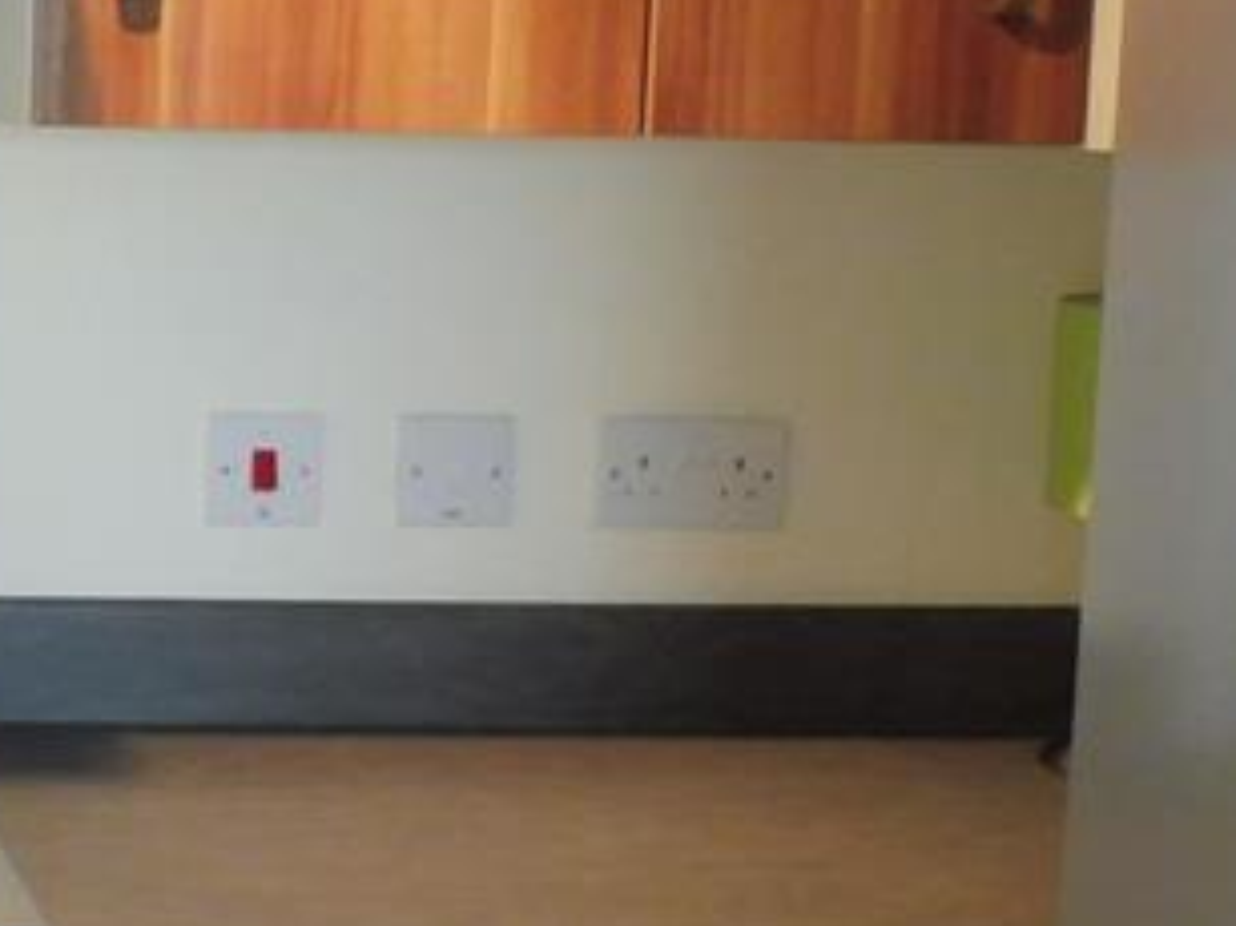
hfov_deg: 21.9
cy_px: 270
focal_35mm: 80
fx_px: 2855
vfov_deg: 18.3
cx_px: -382
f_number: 3.3
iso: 400
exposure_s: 1/40
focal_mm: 4.3
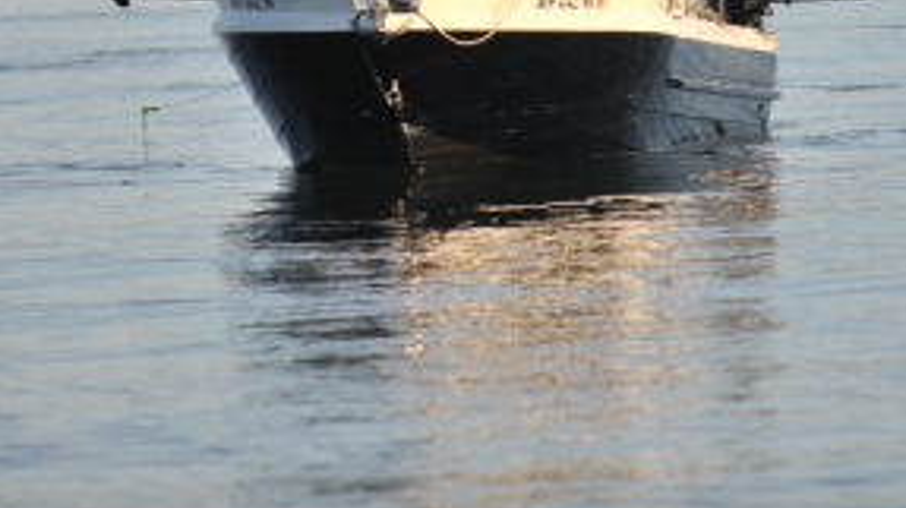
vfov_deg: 2.6
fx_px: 11212
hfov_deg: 4.6
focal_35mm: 467
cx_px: 527
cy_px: -142
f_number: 2.8
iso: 500
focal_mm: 200
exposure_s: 1/5000
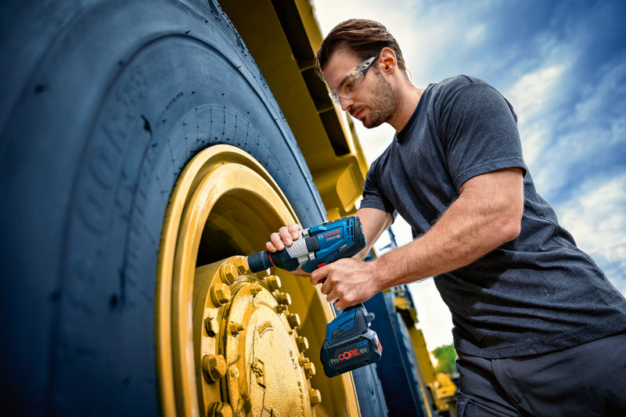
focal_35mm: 24
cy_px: 208
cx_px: 313
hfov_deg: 73.8
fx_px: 417
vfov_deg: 53.1
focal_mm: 24
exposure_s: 1/320
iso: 320
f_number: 2.8
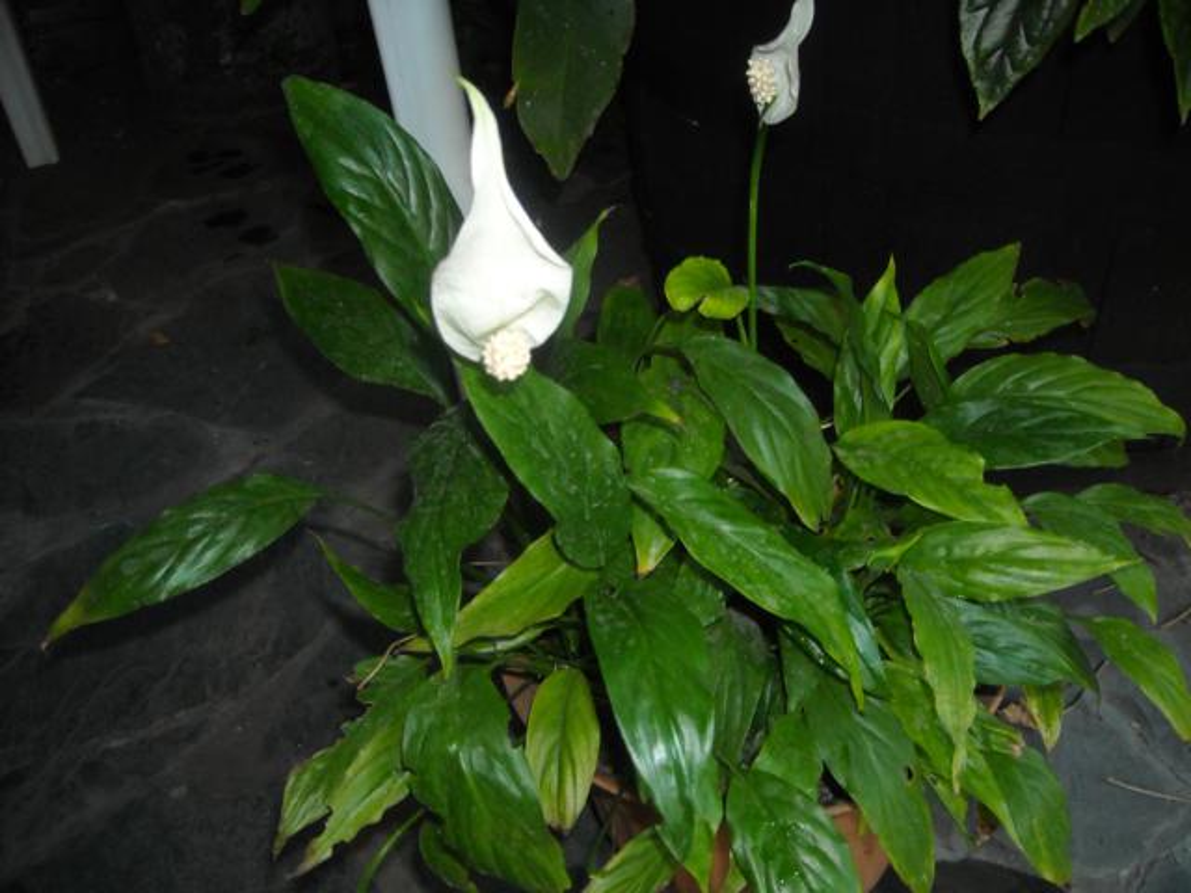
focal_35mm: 35
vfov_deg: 40.7
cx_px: 596
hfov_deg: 52.6
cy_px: 446
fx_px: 1204
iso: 200
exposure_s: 1/60
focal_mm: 5.7
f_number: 2.8
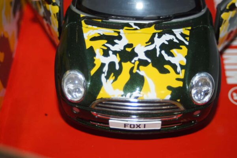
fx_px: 543
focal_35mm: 82
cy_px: 79
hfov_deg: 24.6
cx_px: 118
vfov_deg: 16.6
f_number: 5
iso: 200
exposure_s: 1/125
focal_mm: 55
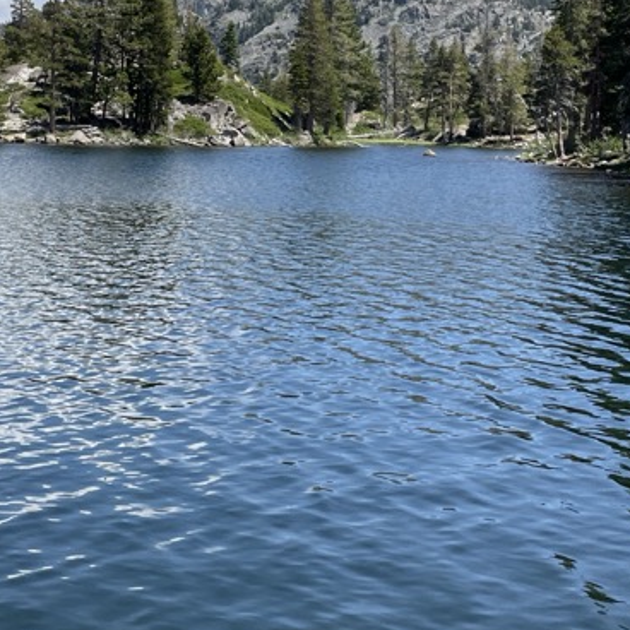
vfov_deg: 26.4
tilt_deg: +0.5
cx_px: 161
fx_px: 1318
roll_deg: -0.3
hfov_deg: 26.6
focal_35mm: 64
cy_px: 135
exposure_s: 1/4831
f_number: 1.6
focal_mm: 4.2
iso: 50
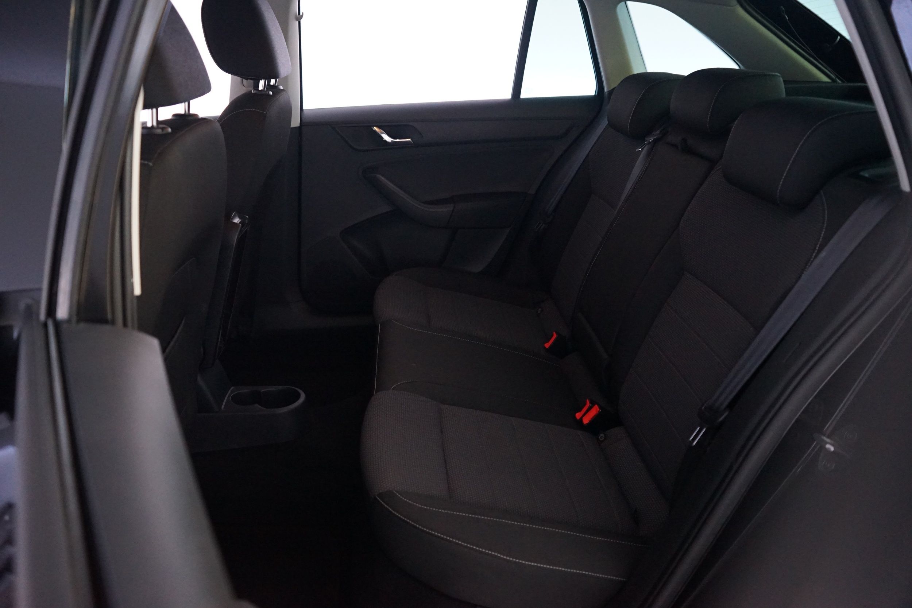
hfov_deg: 63.7
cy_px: 304
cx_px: 456
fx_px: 735
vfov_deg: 45.0
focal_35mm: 29
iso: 5000
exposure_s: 1/15
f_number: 4.5
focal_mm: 29
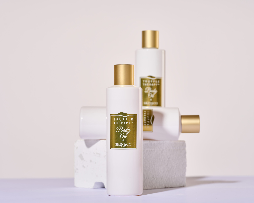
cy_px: 101
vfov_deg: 13.0
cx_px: 139
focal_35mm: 119
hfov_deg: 16.2
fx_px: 895
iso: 64
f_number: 7.1
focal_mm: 105
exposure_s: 1/160
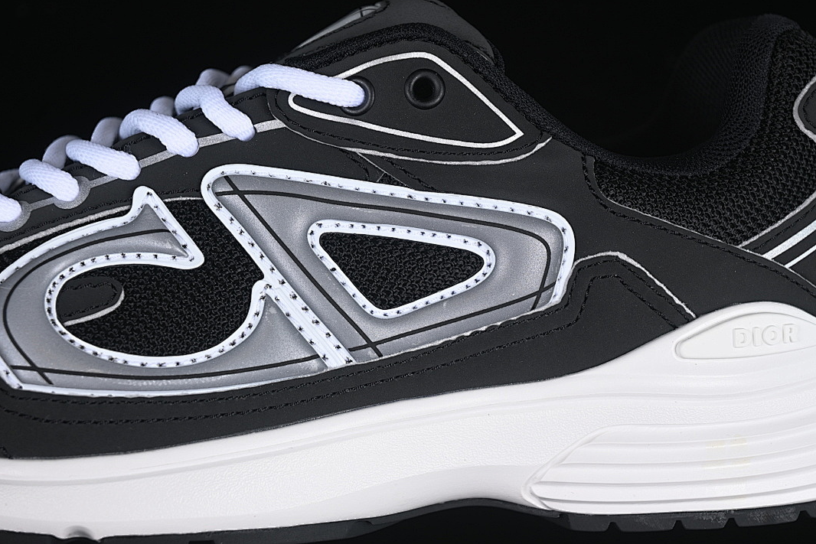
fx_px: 1723
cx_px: 409
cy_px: 272
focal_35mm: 76
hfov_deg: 26.6
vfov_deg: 18.0
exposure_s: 1/50
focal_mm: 50
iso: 160
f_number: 6.3
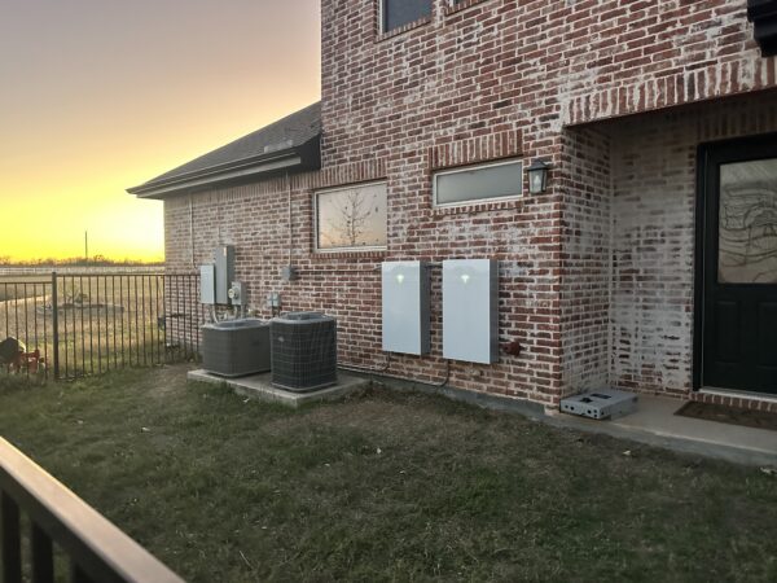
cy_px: 292
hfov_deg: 71.6
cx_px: 388
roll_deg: -1.0
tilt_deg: -3.0
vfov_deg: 56.8
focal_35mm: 24
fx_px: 539
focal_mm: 6.86
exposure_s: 1/40
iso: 1000
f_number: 1.78
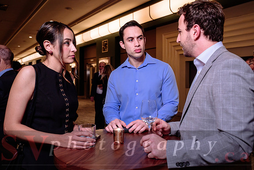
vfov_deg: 42.1
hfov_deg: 59.9
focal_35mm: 31
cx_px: 137
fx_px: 220
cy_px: 79
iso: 1600
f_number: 4
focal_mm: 29
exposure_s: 1/80
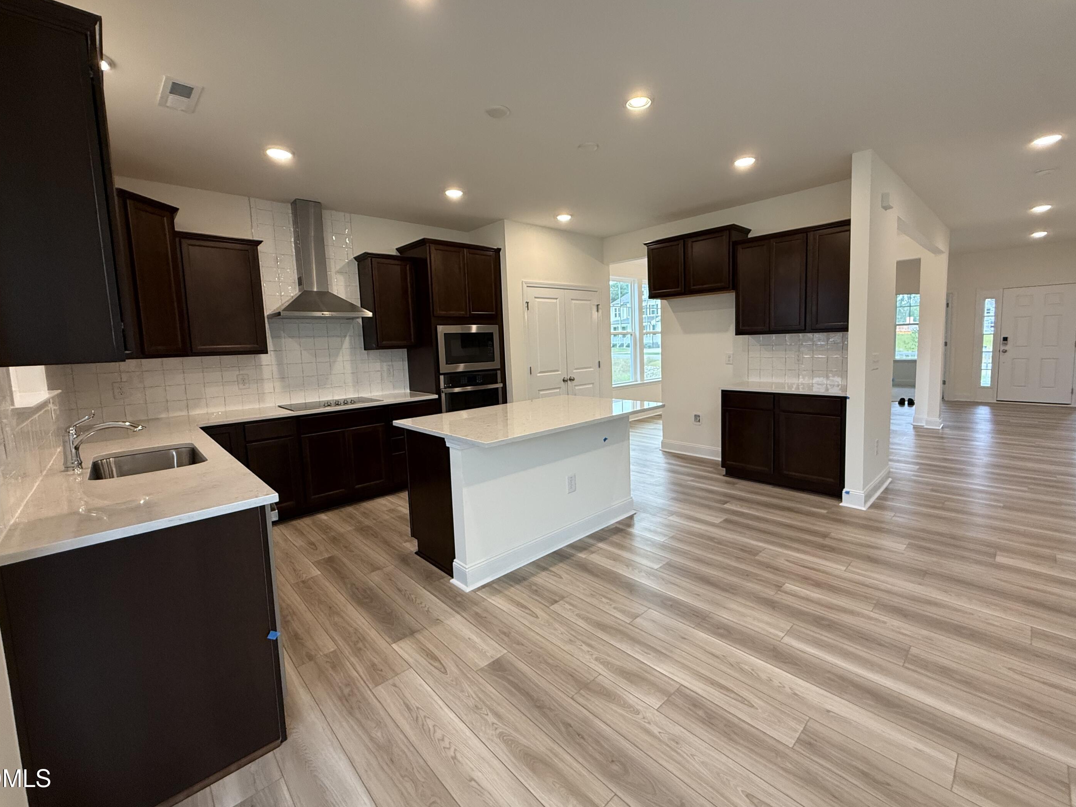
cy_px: 386
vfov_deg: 81.7
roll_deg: +2.1
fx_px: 466
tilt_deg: -5.3
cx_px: 559
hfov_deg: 98.1
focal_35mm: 15
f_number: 2.2
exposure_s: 1/120
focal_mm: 2.22
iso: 250
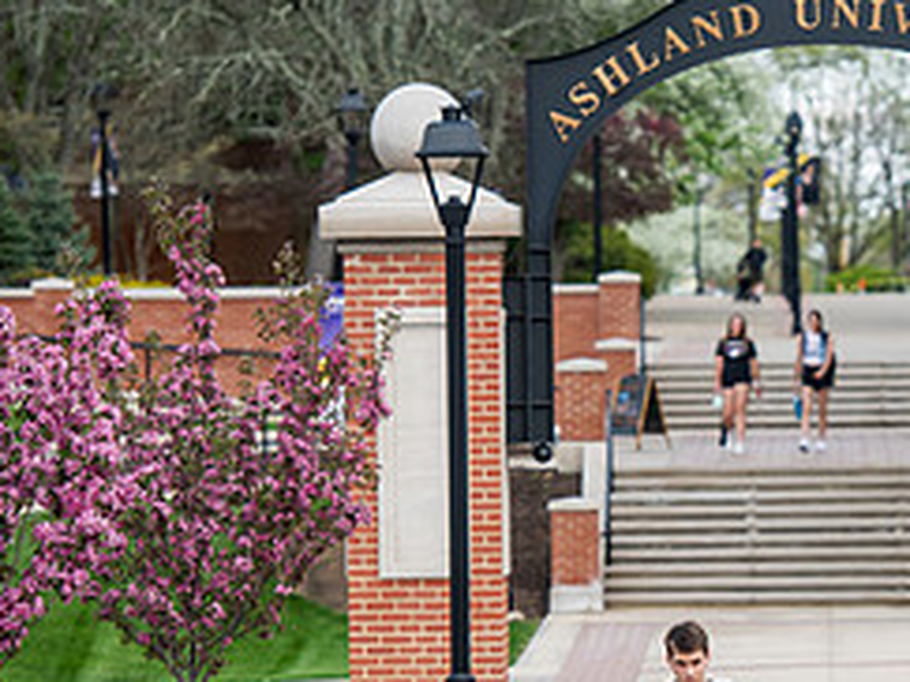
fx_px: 8145
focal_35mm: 310
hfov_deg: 6.4
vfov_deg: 4.8
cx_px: 798
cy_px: 665
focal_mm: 135
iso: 200
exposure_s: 1/800
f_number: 3.2
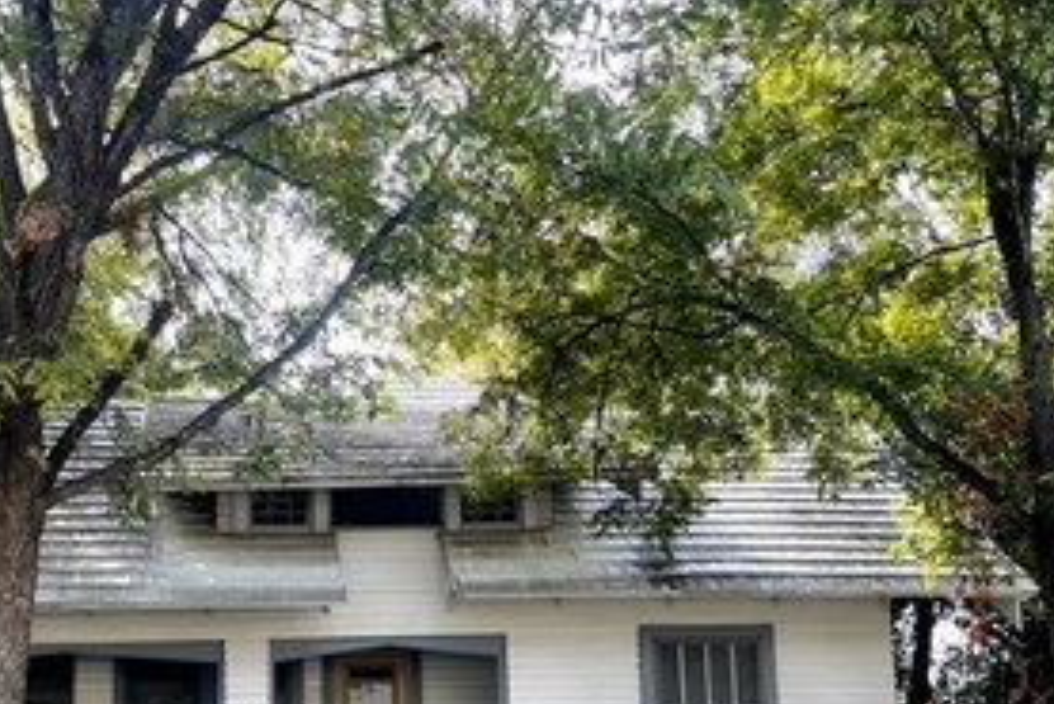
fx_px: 1406
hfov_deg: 40.8
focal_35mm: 48
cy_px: 605
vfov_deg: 27.3
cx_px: 392
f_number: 1.6
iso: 32
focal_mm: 5.1
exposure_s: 1/377
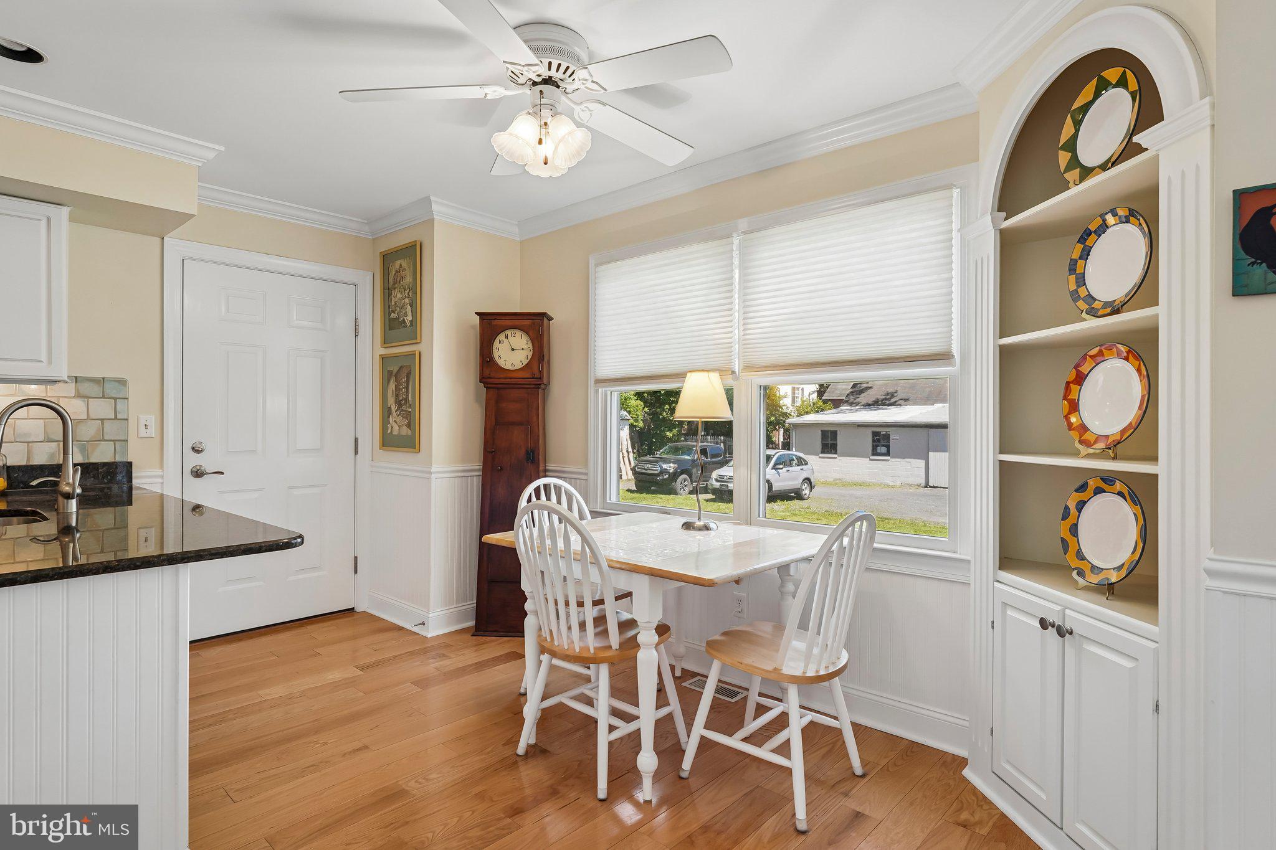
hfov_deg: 89.4
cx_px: 638
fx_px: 645
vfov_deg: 66.8
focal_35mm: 18
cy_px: 425
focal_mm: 18.2
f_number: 8
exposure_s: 1/40
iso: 500
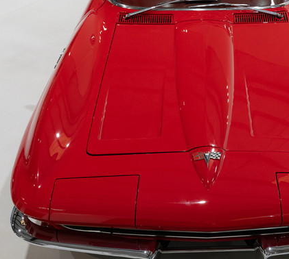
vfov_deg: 23.9
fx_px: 610
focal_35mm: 68
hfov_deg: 26.4
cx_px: 202
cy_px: 88
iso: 800
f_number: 5.6
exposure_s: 1/100
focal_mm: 35.7
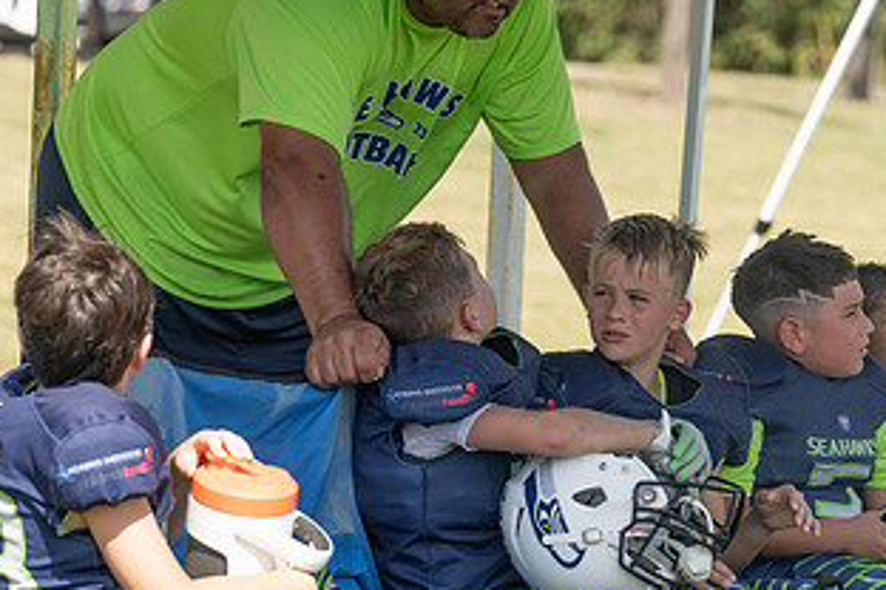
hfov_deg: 9.8
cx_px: 488
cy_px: 313
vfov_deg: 6.5
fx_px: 5168
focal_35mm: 210
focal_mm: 113
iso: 160
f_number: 4
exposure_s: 1/800
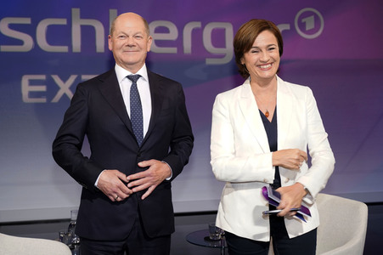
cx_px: 192
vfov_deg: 35.0
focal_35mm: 38
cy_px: 128
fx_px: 404
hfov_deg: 50.7
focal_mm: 38
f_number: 5
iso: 2000
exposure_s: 1/125
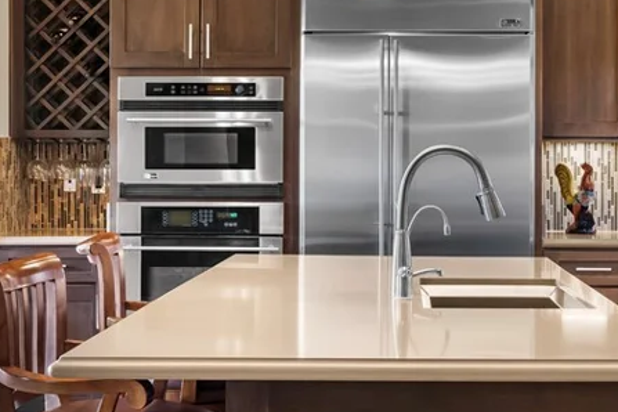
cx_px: 384
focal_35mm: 71
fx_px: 1219
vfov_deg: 19.2
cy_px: 164
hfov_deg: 28.4
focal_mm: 21
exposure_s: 4
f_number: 8
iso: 400
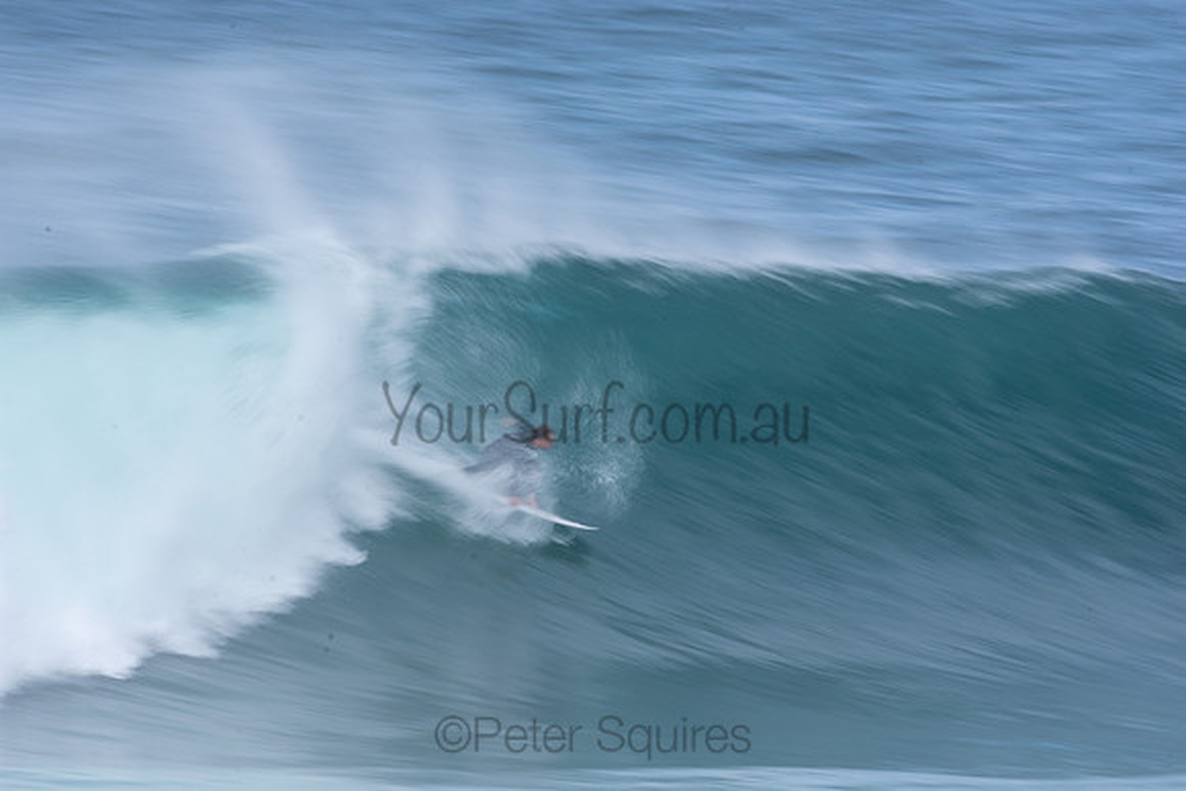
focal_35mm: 750
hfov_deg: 2.7
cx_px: 593
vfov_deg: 1.8
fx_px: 24713
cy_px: 396
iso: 100
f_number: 22
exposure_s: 1/25
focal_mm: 500
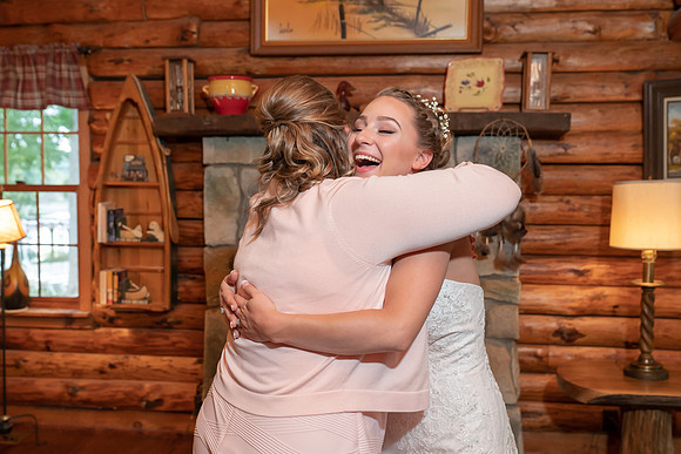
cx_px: 340
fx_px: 668
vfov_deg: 37.6
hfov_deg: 54.0
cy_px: 227
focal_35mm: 35
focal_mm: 35
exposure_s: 1/200
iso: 2000
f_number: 4.5
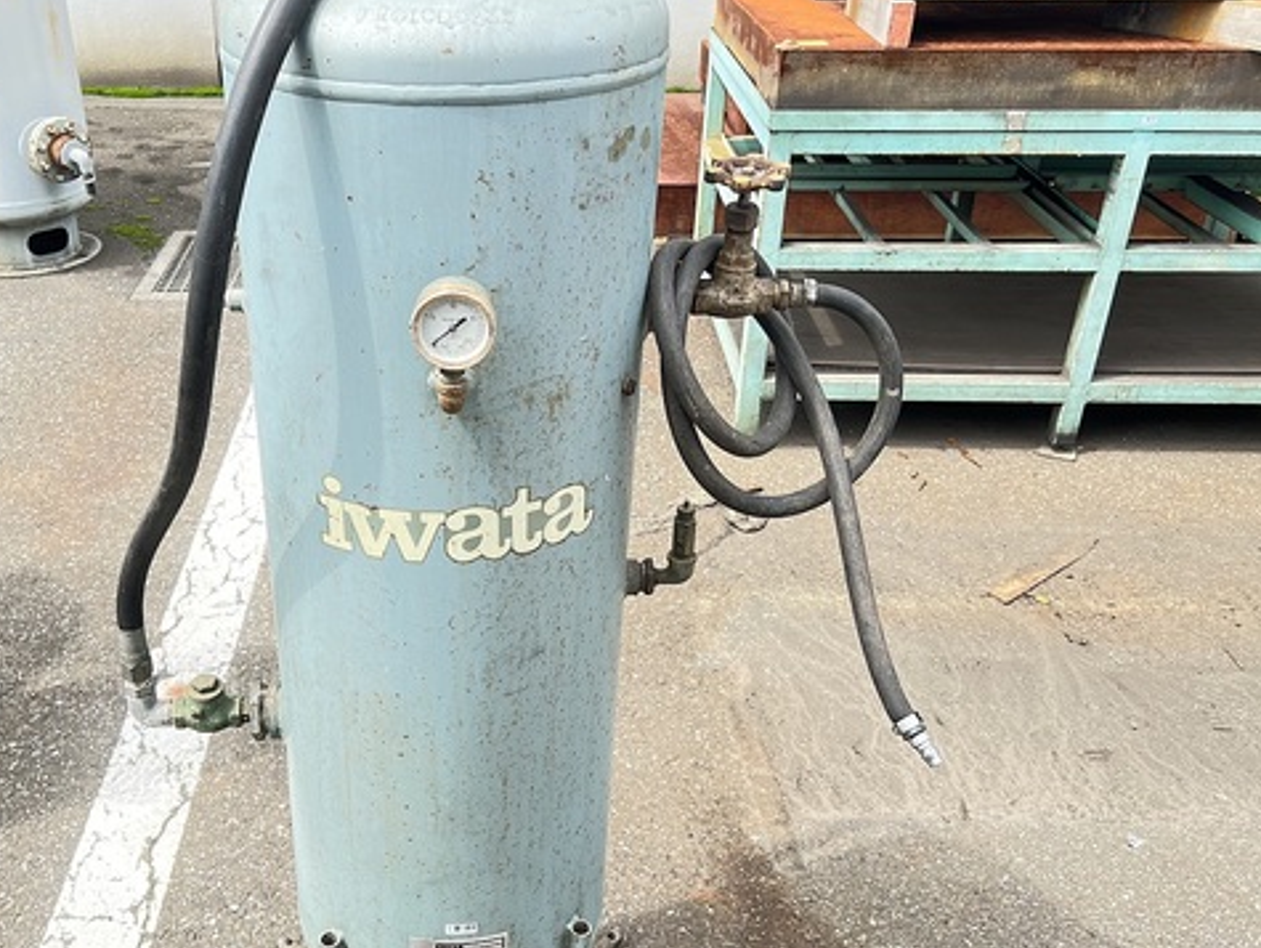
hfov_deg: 52.0
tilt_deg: -32.0
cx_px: 470
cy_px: 523
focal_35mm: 35
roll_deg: +0.0
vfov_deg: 40.7
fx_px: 1276
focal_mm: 5.7
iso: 50
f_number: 1.5
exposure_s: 1/445
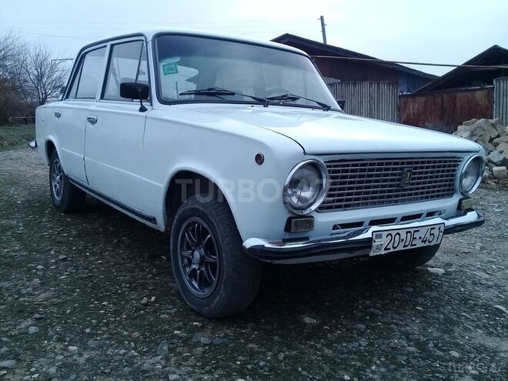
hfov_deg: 58.4
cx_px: 254
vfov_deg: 45.4
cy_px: 190
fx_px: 455
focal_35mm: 31
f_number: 2.2
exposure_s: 1/762
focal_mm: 3.3
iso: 64
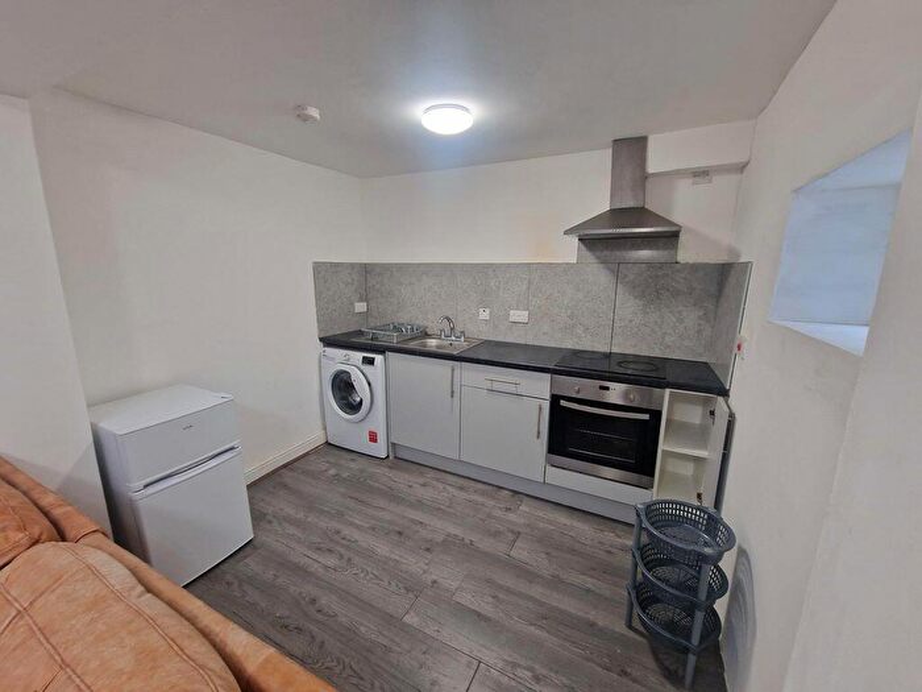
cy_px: 346
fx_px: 346
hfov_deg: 106.2
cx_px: 461
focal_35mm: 13
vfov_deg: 89.9
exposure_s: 1/50
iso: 320
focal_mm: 2.2
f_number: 2.2
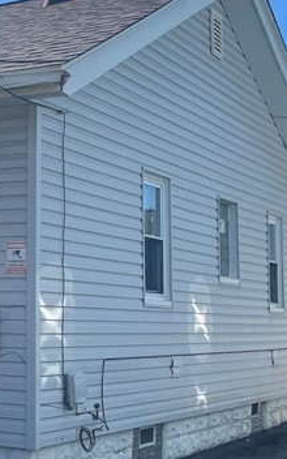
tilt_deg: +4.9
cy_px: 219
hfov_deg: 15.7
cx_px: -133
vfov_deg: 26.8
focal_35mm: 77
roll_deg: -1.6
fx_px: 964
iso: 32
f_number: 1.6
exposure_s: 1/3165
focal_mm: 5.1
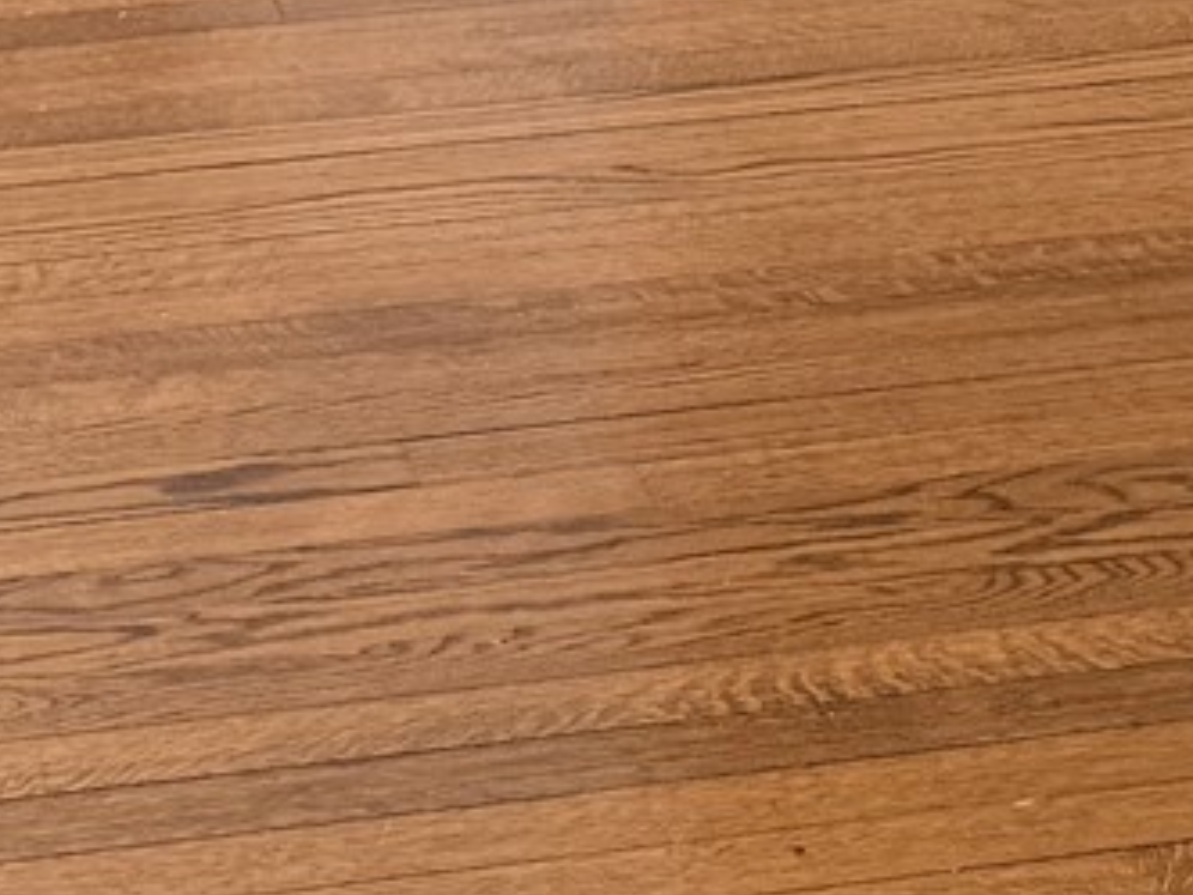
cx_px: 345
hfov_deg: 13.3
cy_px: -1715
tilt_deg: -2.5
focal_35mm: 148
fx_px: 5101
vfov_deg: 8.5
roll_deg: +1.2
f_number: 1.78
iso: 80
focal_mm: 6.76
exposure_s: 1/120
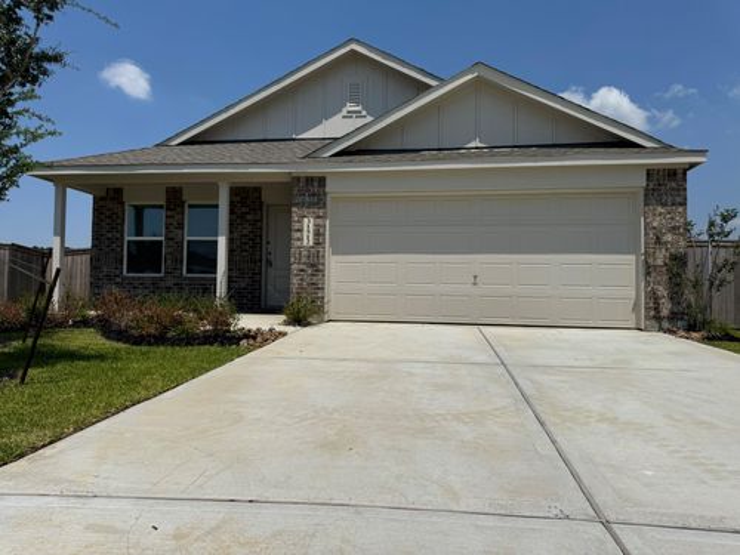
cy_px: 278
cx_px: 370
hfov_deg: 71.6
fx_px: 513
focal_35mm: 24
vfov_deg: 56.8
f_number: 1.78
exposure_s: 1/12346
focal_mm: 6.76
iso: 80
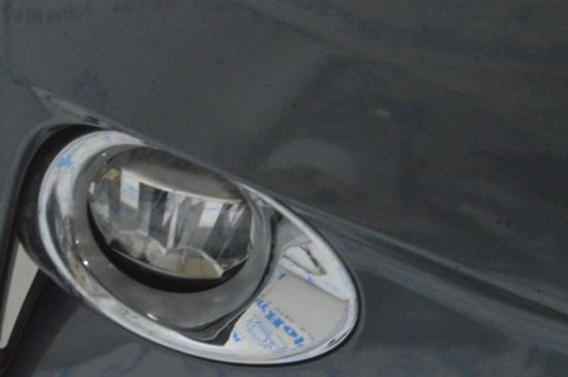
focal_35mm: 118
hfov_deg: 17.4
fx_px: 1855
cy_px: 232
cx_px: 276
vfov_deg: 11.6
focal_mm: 55
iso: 6400
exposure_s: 1/15
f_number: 20
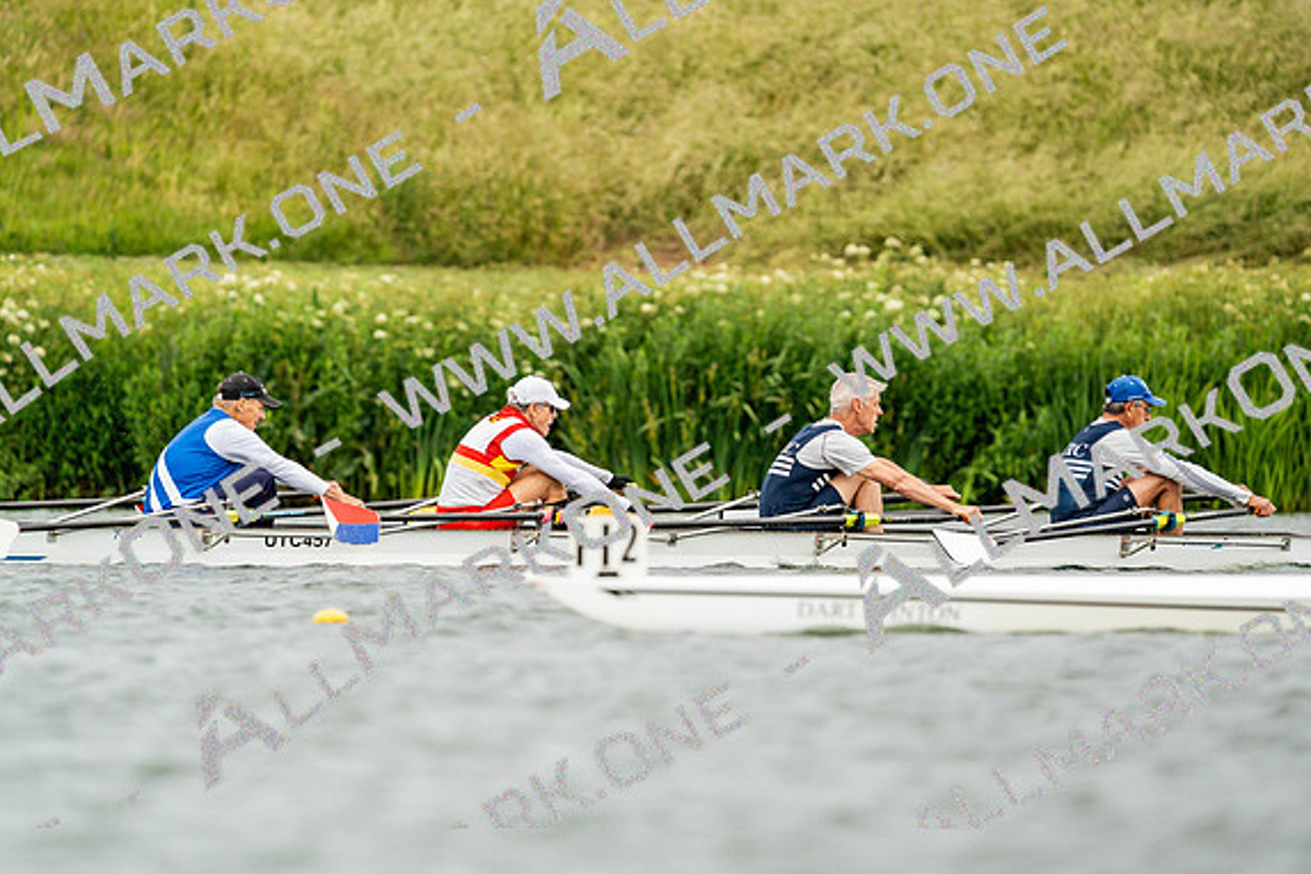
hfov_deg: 4.3
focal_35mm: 480
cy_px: 436
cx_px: 661
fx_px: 17479
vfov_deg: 2.9
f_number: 6.3
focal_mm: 474
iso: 1250
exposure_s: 1/2000
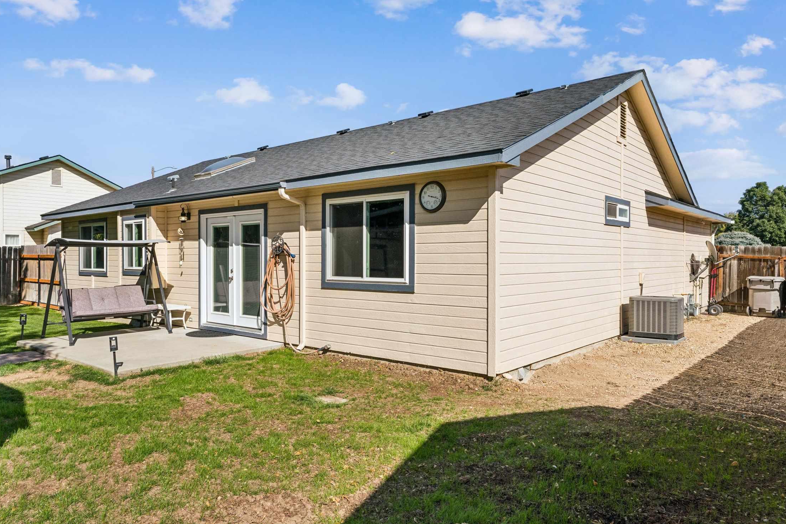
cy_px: 261
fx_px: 549
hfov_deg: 71.0
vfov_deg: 51.0
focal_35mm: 25
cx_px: 354
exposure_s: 1/400
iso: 400
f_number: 13
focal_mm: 18.1
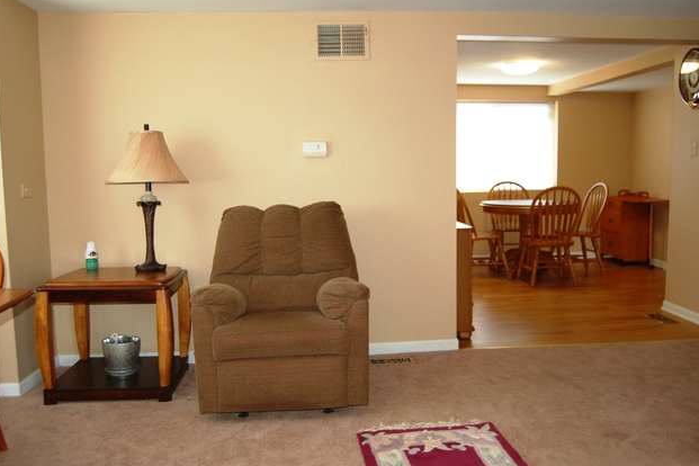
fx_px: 660
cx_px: 357
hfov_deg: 55.8
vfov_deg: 38.9
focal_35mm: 34
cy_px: 228
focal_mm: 22
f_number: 3.8
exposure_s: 1/60
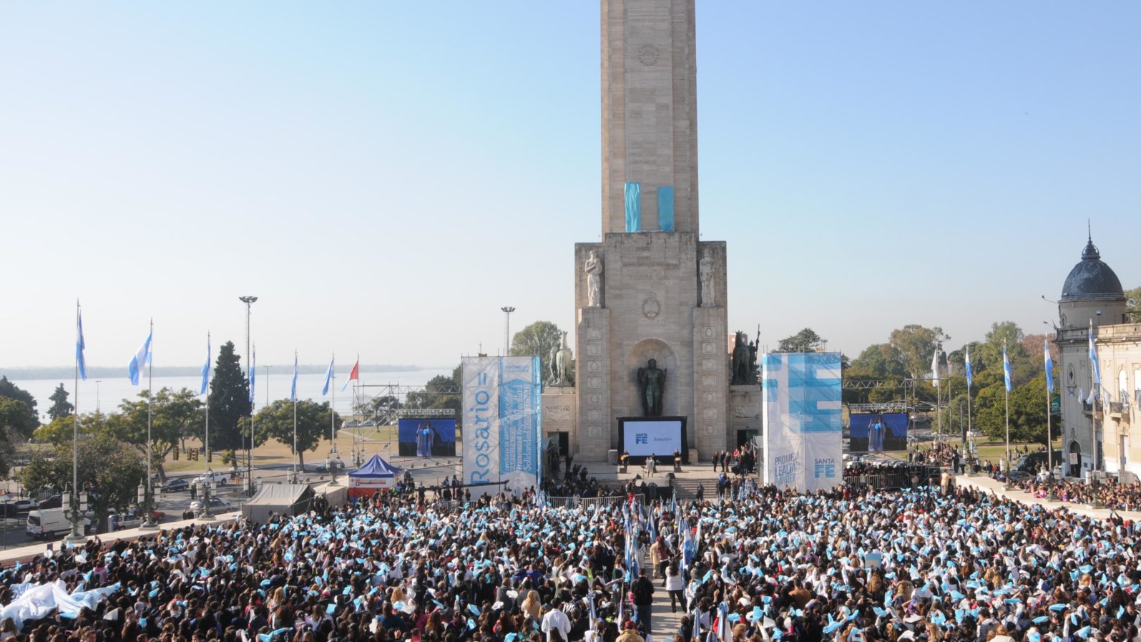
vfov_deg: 34.6
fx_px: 1029
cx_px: 643
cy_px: 267
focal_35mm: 34
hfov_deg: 57.8
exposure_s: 1/250
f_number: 10
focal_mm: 18
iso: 250
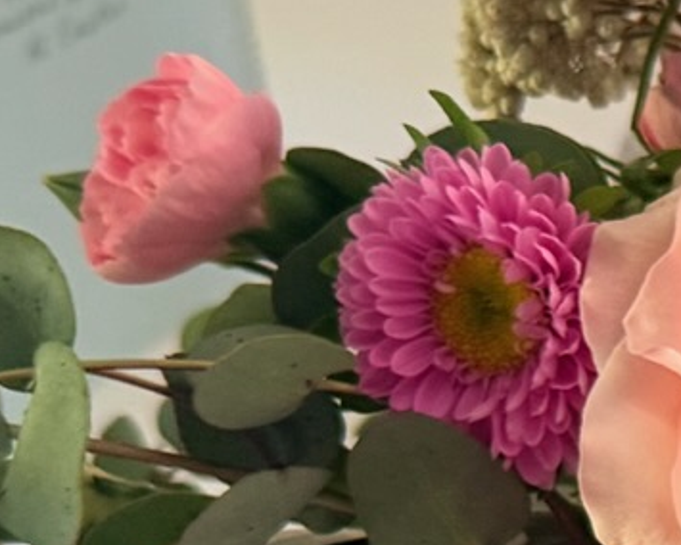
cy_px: 779
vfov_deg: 11.1
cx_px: 1212
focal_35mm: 135
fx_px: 2721
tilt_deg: -39.7
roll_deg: -2.8
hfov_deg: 13.0
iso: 320
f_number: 1.78
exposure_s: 1/60
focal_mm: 6.76
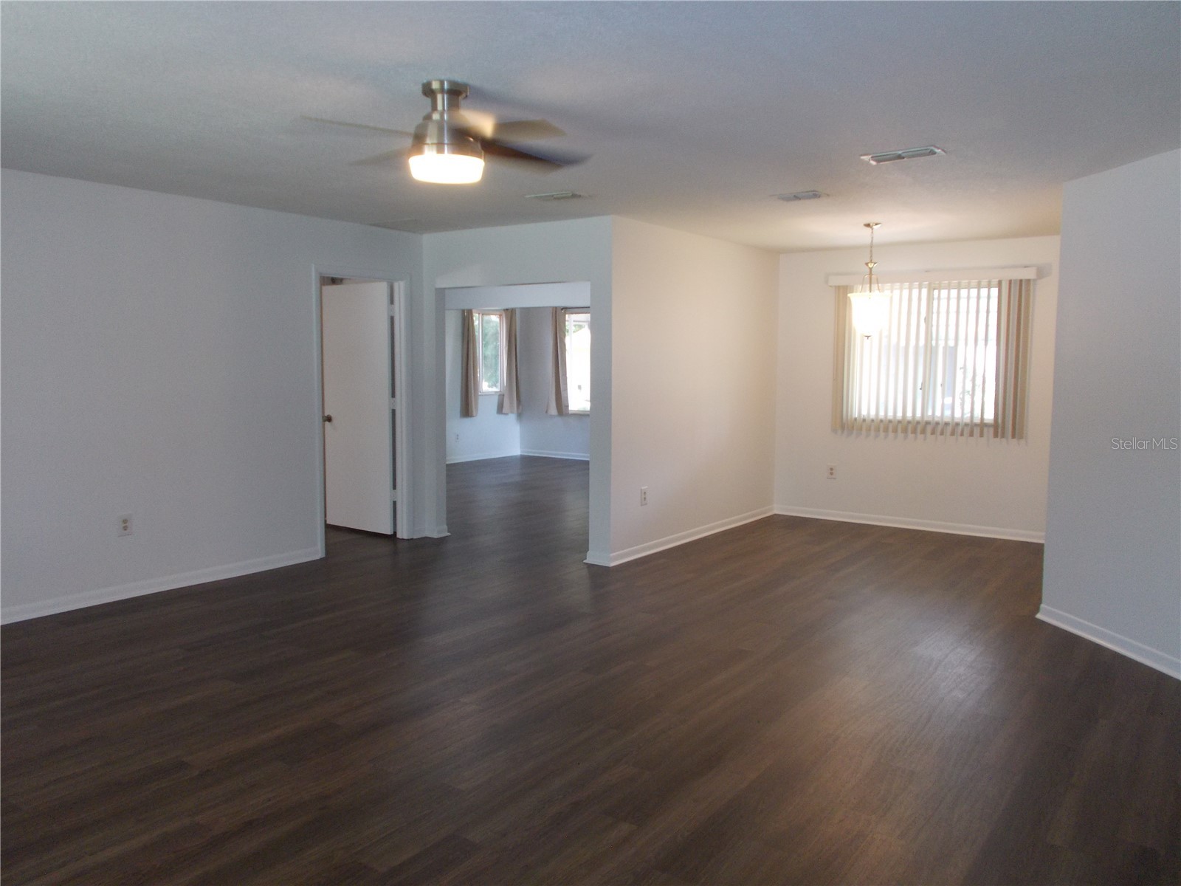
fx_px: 887
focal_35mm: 26
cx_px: 590
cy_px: 443
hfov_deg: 67.3
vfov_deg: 53.1
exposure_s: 1/25
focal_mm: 4.6
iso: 160
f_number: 3.2
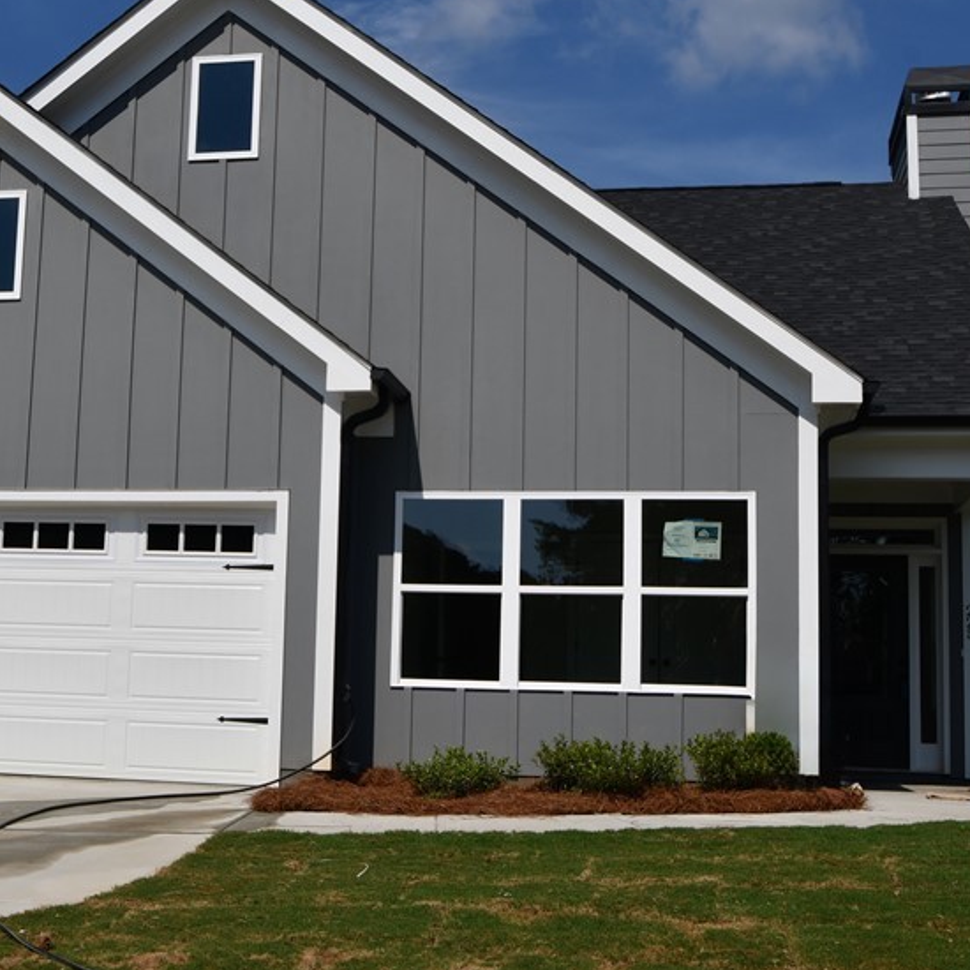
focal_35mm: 52
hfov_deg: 32.6
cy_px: 475
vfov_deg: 32.8
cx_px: 335
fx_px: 1649
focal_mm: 21
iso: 100
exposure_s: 1/500
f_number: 10
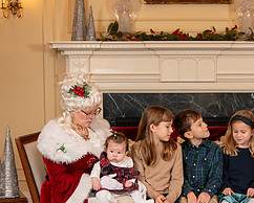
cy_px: 145
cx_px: 175
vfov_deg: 19.6
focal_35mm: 78
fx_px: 587
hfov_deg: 24.3
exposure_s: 1/200
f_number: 6.3
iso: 1600
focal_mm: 32
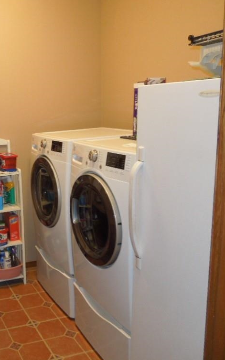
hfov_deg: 31.8
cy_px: 180
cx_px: -14
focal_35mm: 36
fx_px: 353
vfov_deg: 54.0
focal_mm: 4.5
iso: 250
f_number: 3.3
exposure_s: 1/40
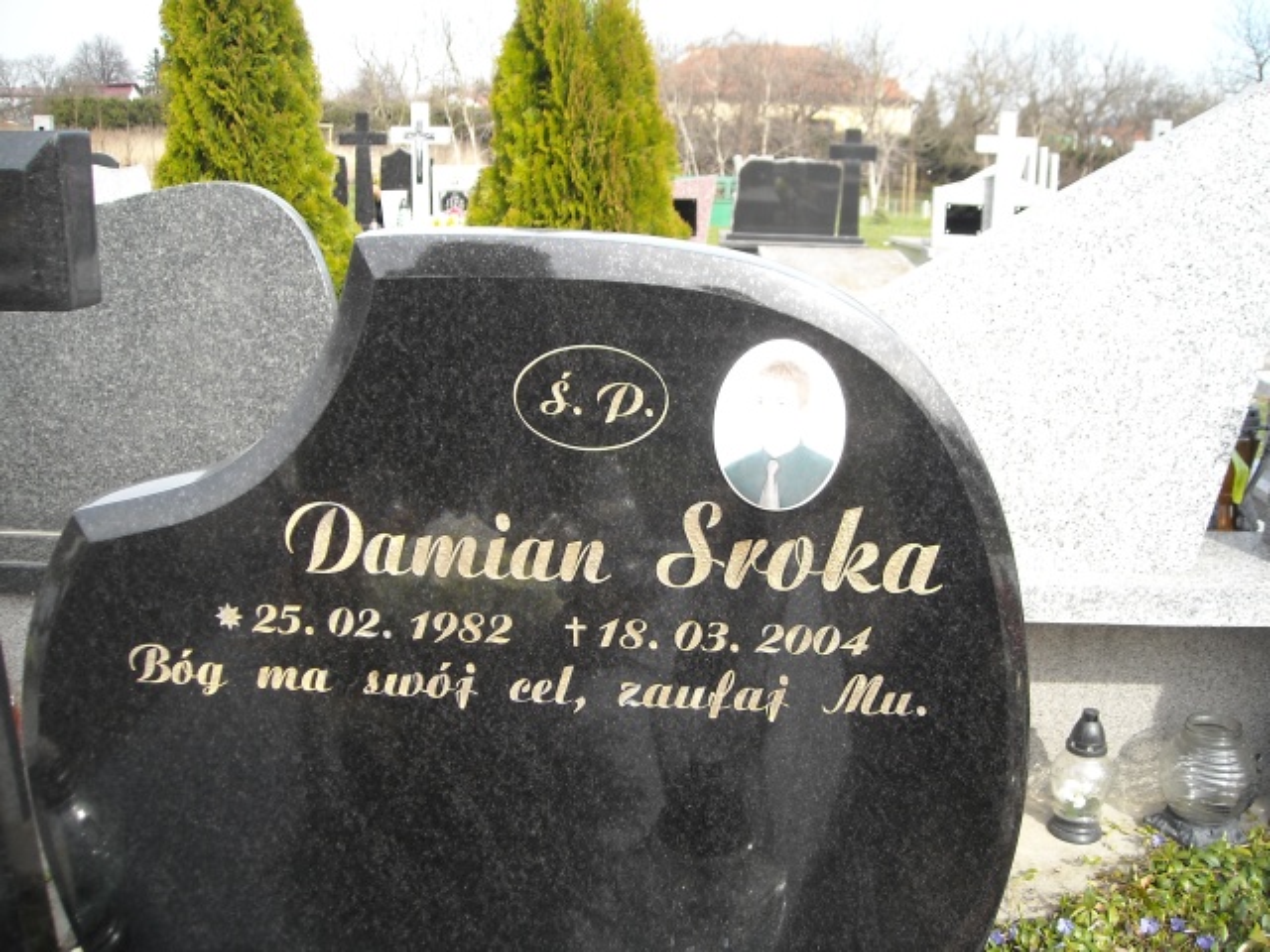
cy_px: 476
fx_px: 1284
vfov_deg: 40.7
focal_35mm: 35
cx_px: 635
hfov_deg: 52.6
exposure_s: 1/228
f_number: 2.8
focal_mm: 5.7
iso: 64
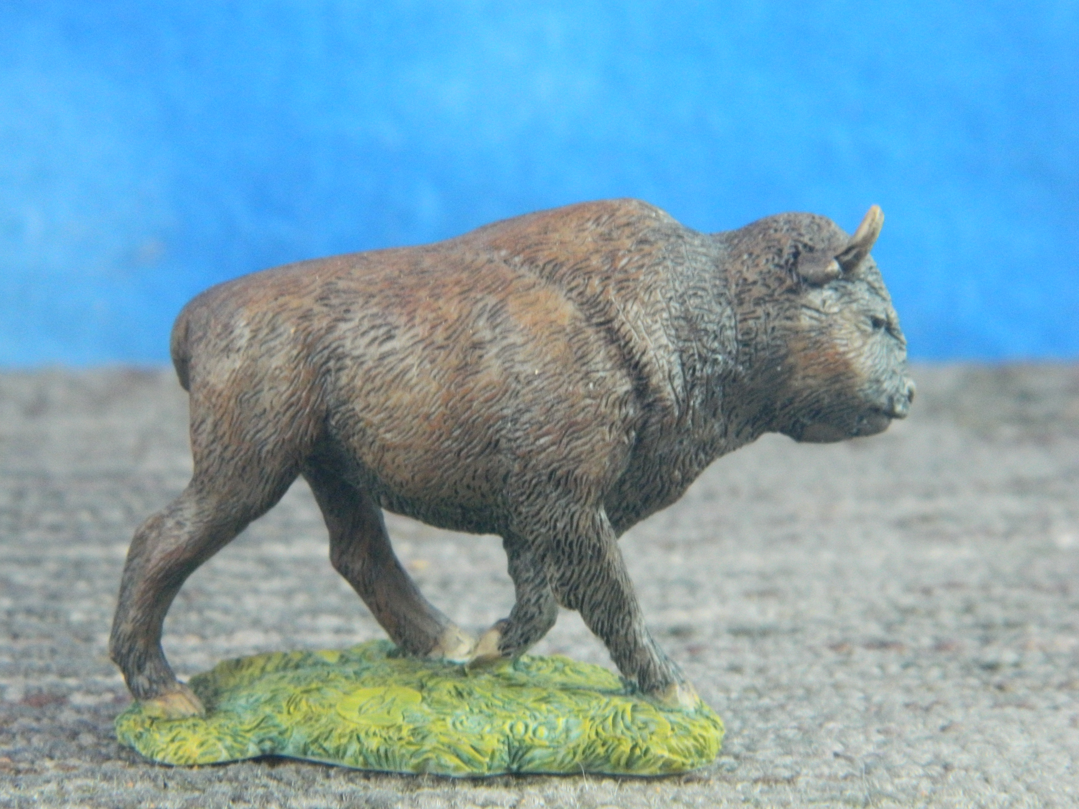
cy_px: 404
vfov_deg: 9.9
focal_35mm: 150
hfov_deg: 13.2
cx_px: 540
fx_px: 4676
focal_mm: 27
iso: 450
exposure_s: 1/10
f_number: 4.9
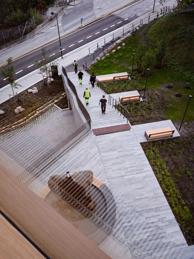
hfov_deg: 39.7
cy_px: 130
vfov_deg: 51.3
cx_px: 97
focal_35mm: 36
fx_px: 269
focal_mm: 45
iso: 800
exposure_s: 1/500
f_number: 8
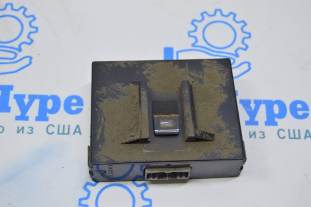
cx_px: 156
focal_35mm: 72
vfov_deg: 18.9
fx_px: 621
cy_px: 104
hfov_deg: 28.1
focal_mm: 48
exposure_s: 1/20
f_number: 5.6
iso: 400
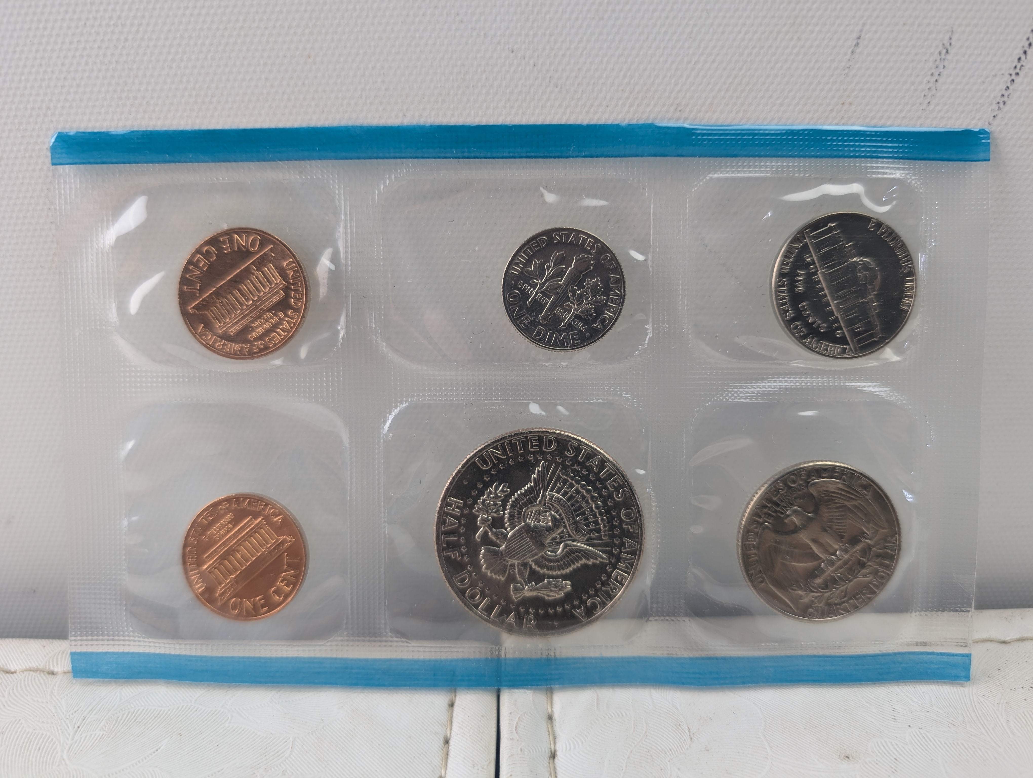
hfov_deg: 71.5
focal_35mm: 24
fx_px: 717
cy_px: 389
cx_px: 516
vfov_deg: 56.9
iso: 20
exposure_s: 1/30
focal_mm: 6.9
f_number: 1.68
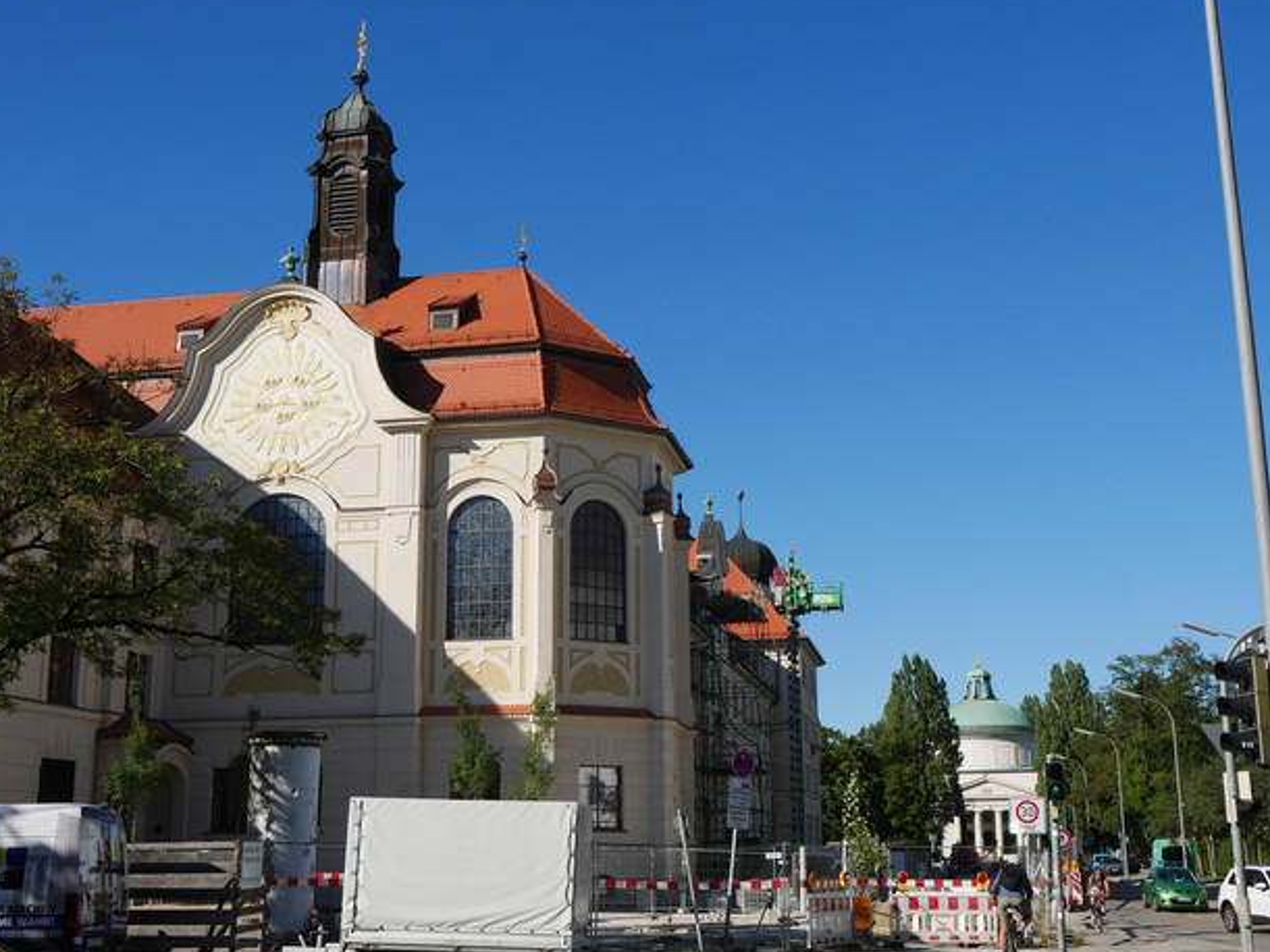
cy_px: 472
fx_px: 1614
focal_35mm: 44
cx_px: 640
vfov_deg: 32.9
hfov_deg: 43.0
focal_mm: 21
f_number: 9
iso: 200
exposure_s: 1/500
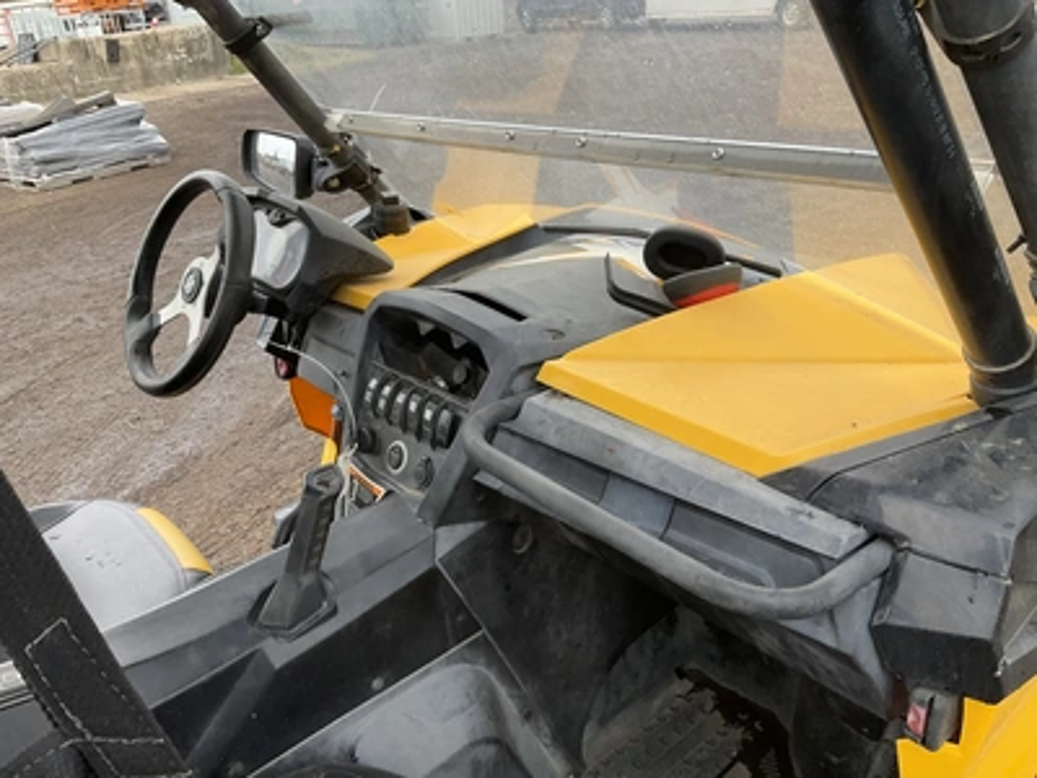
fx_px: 869
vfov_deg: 48.2
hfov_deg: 61.7
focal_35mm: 29
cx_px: 518
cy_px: 389
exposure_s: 1/340
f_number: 1.8
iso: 25
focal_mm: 3
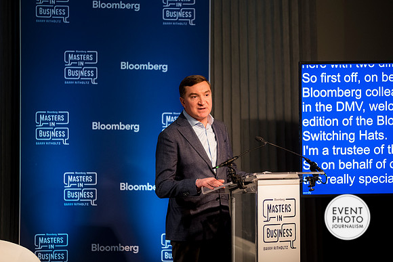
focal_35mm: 168
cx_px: 205
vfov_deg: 8.2
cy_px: 126
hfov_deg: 12.2
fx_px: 1837
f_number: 2.8
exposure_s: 1/125
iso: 2000
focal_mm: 160
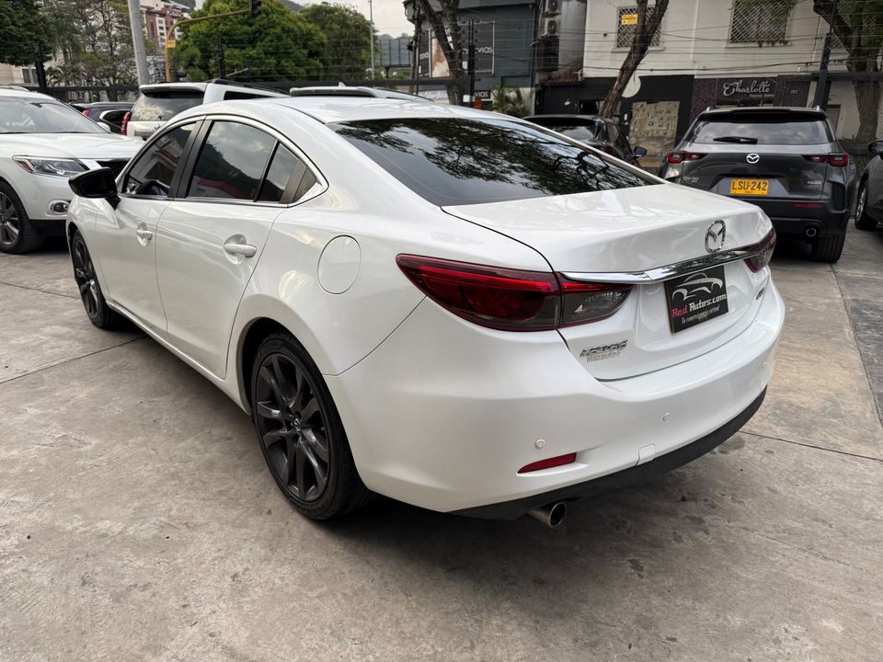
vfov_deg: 56.8
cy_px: 331
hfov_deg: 71.6
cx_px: 442
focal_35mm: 24
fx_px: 612
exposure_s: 1/898
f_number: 1.78
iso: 80
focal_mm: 6.76
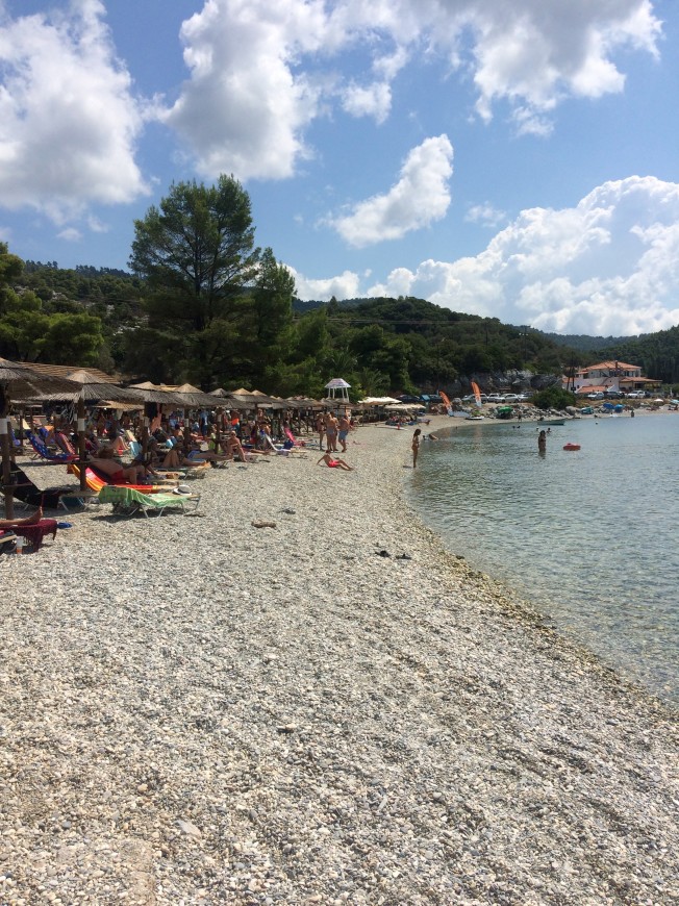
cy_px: 453
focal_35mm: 29
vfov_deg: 61.7
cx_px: 340
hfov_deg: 48.2
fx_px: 759
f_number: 2.2
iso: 32
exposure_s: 1/4566
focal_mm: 4.15
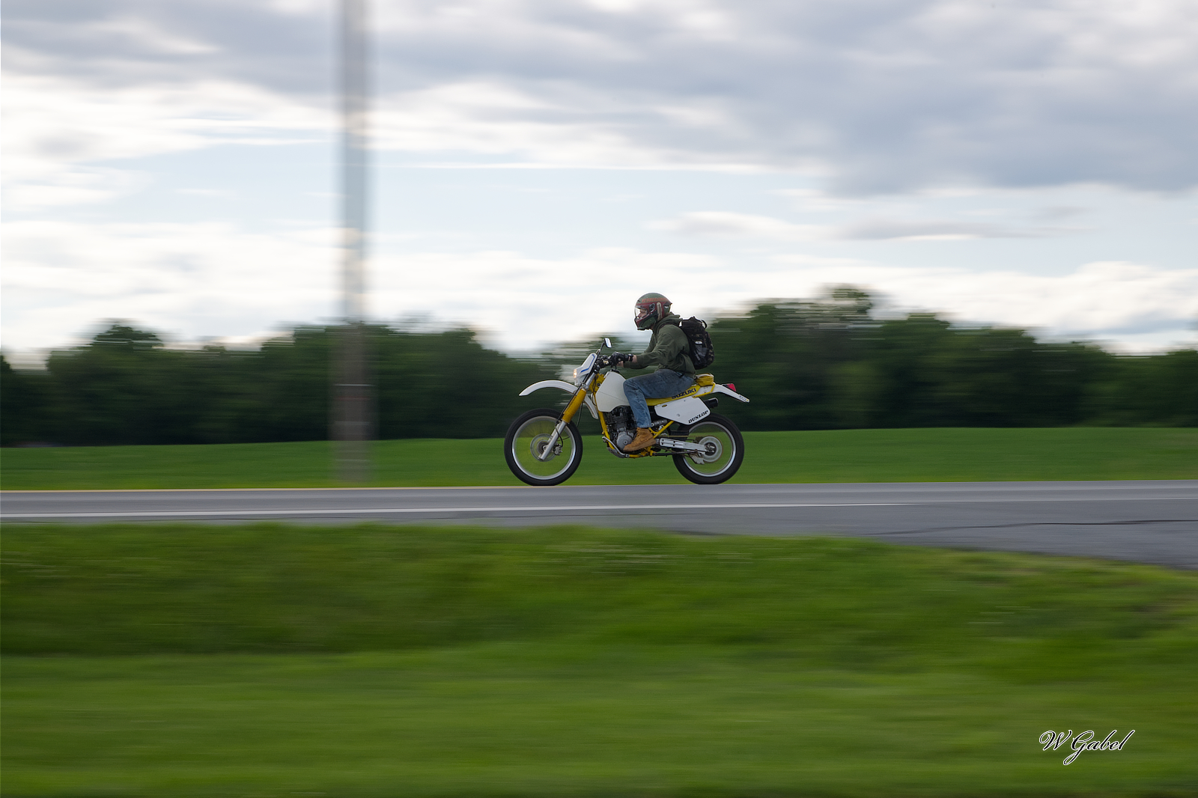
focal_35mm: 86
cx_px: 599
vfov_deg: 15.9
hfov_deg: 23.6
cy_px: 399
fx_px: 2861
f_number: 20
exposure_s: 1/80
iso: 200
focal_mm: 86
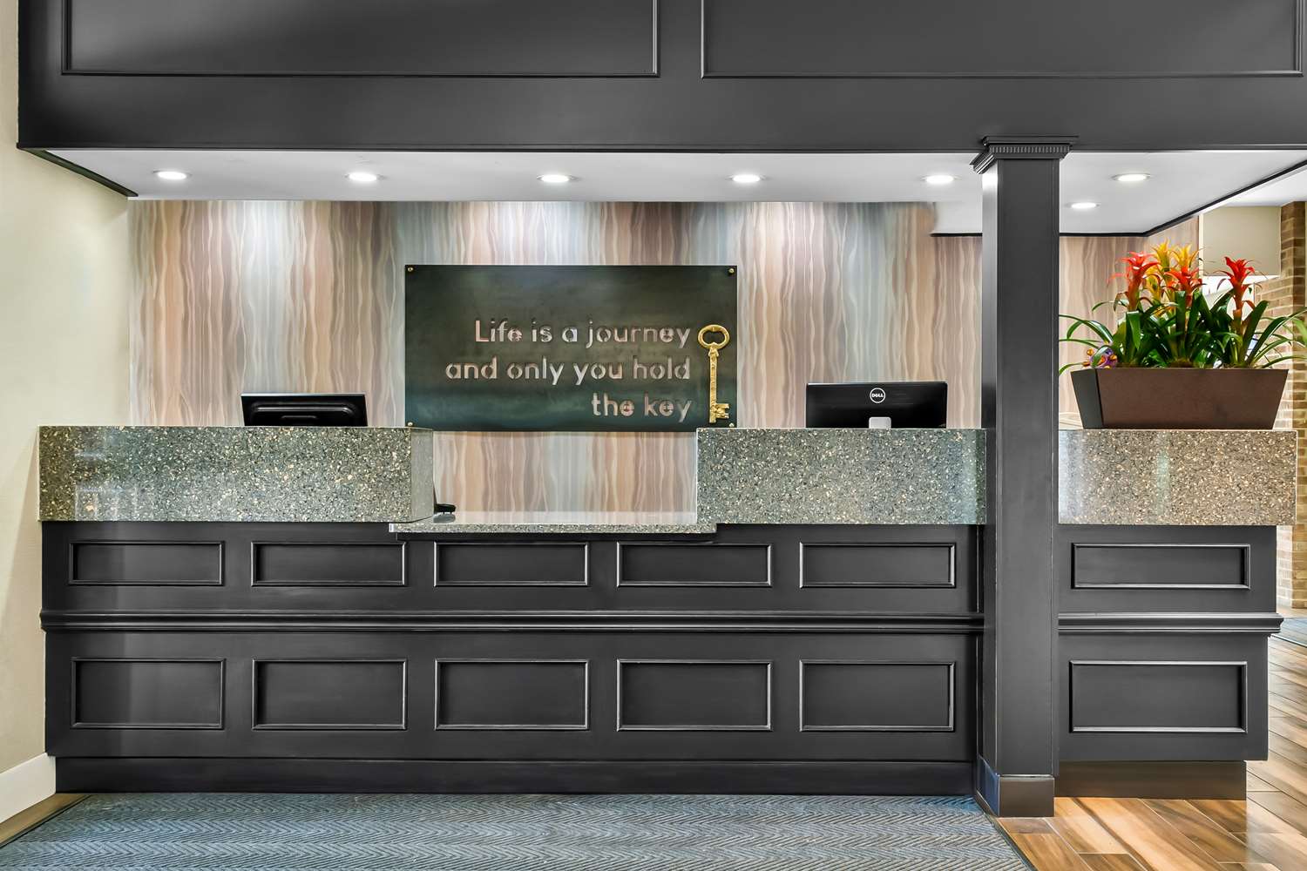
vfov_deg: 45.0
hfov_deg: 63.7
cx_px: 654
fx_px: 1053
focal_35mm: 29
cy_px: 436
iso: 400
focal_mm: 29
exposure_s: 2.5
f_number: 10
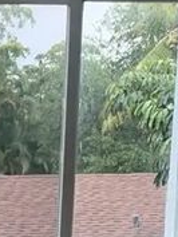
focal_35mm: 125
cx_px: -122
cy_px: 385
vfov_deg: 14.4
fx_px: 856
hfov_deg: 11.2
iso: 80
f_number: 1.8
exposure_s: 1/121
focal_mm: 4.25
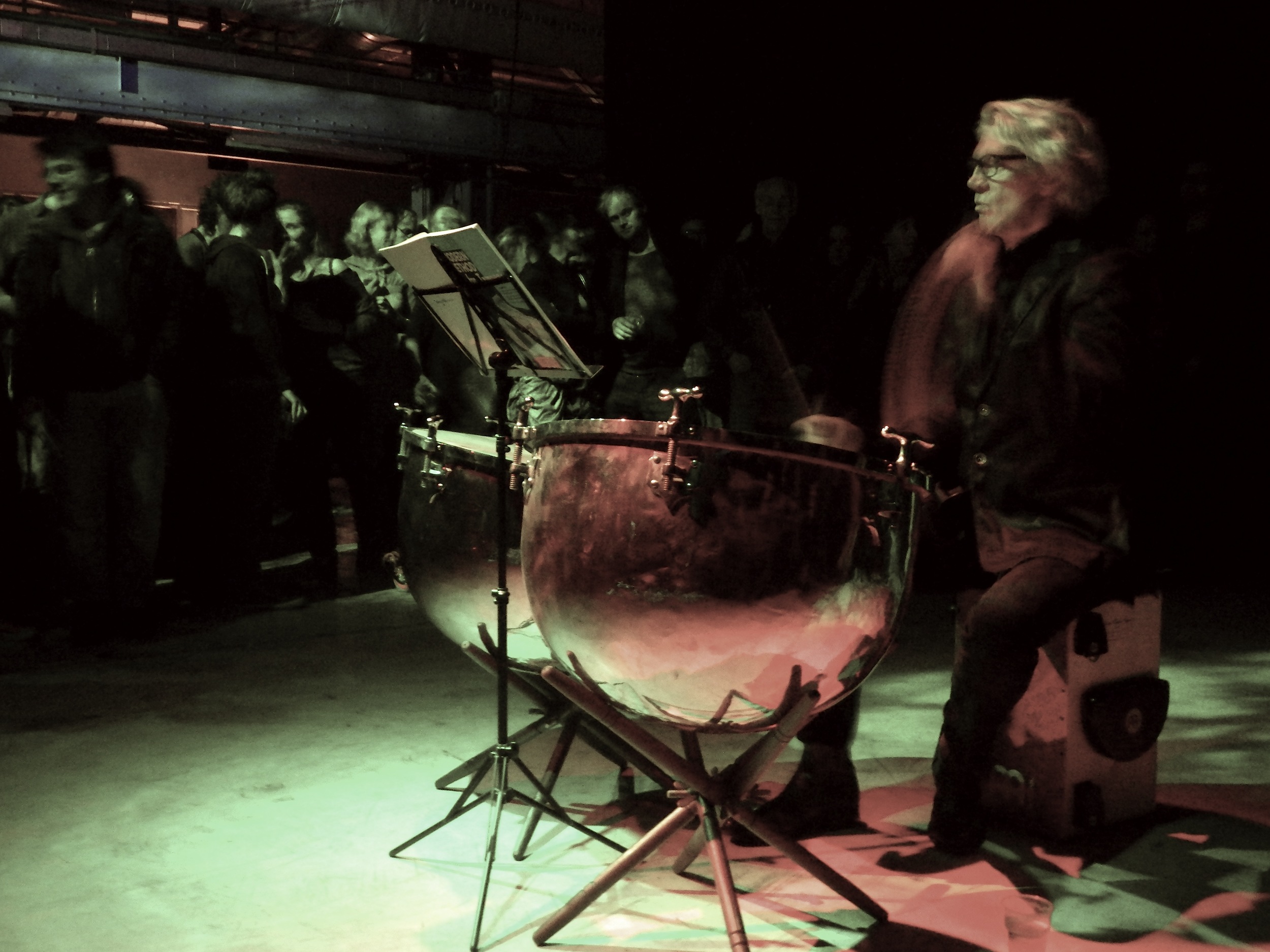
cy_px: 476
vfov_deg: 40.7
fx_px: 1284
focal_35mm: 35
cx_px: 635
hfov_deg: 52.6
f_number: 3.3
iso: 800
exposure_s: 1/4
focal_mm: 6.2
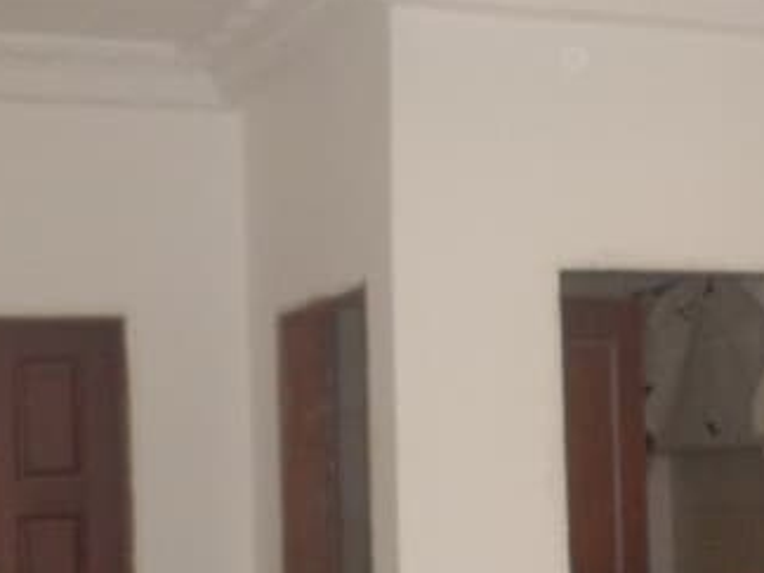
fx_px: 1744
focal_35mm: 79
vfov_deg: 18.6
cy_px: 406
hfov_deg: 24.5
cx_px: 571
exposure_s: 1/30
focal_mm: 4.5
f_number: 2.5
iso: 160
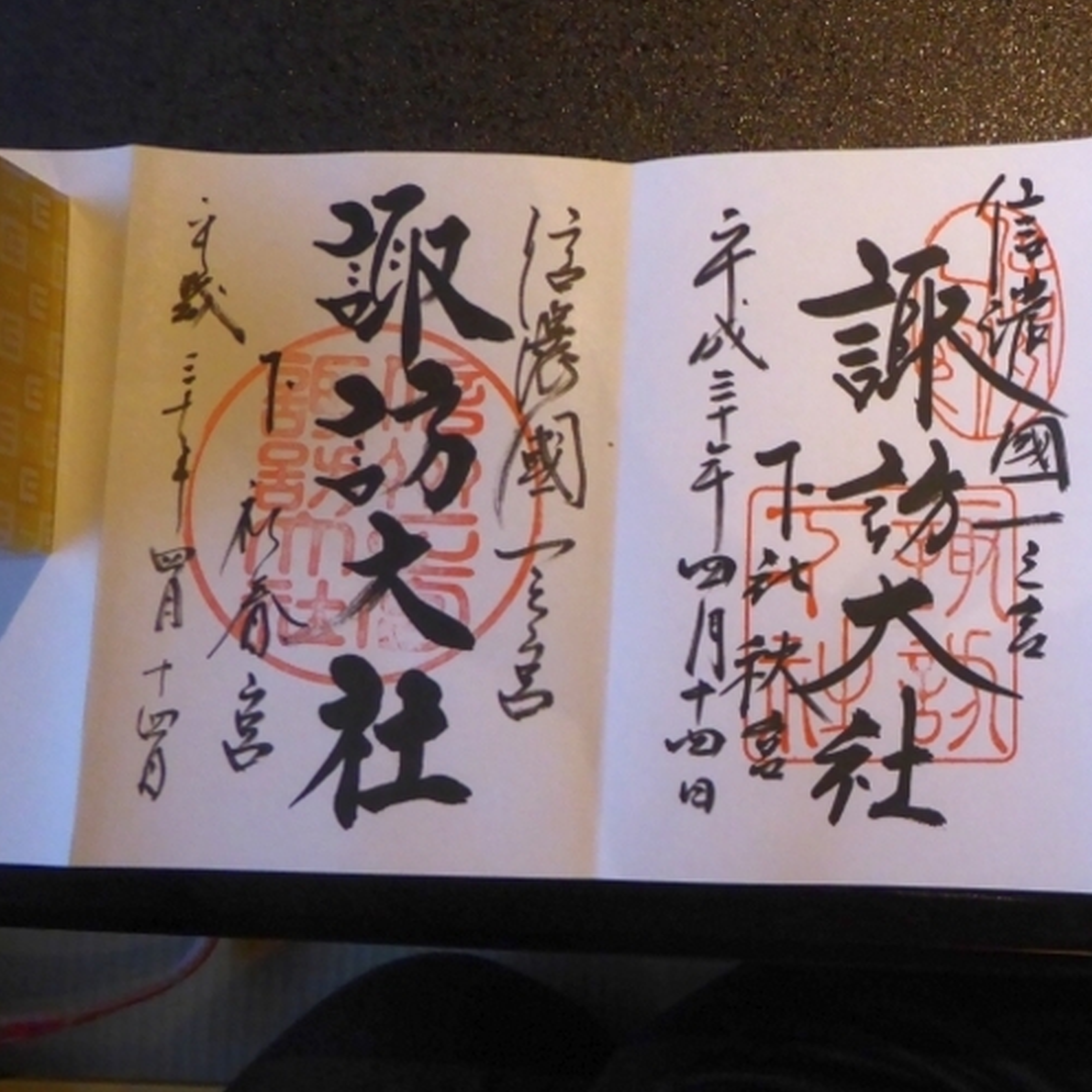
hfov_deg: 33.1
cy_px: 556
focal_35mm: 48
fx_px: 1713
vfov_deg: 35.4
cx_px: 1026
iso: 320
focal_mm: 4.7
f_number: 3.4
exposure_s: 1/60
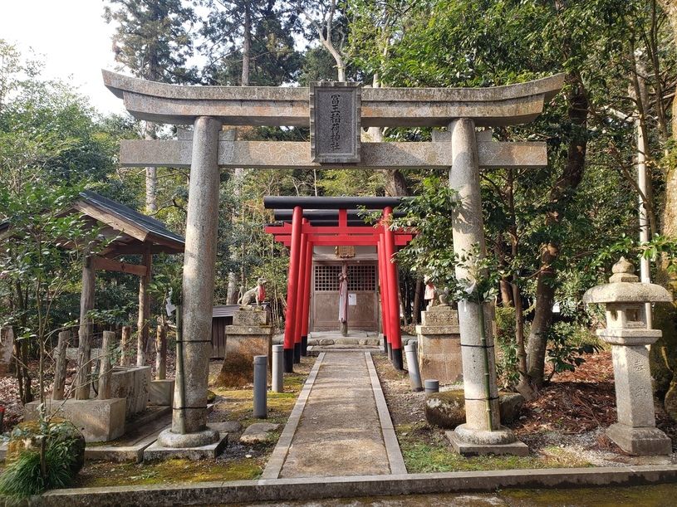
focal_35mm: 26
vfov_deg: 53.1
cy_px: 254
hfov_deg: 67.3
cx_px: 338
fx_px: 508
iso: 50
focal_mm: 4.3
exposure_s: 1/210
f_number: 2.4
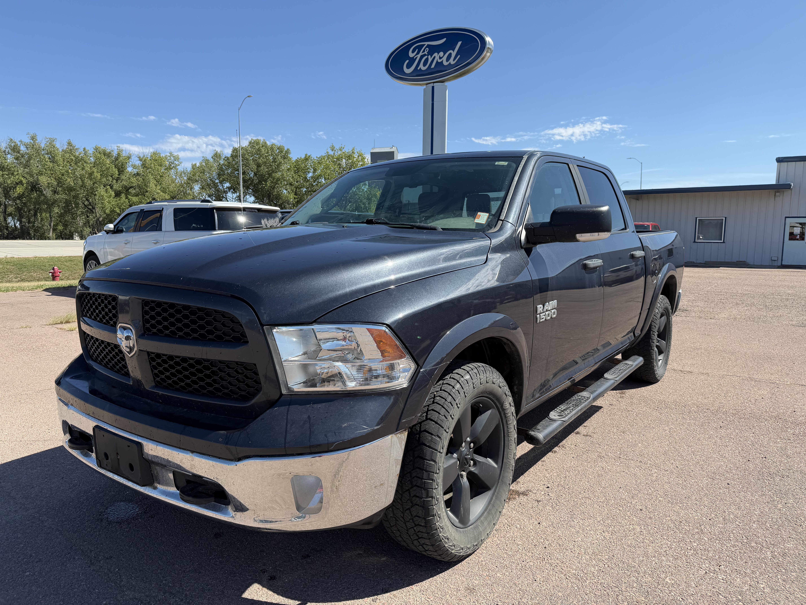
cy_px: 302
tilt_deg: -6.7
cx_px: 403
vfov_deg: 56.8
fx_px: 559
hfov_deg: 71.6
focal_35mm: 24
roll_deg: -0.3
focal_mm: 6.76
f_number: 1.78
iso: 80
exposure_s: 1/3145
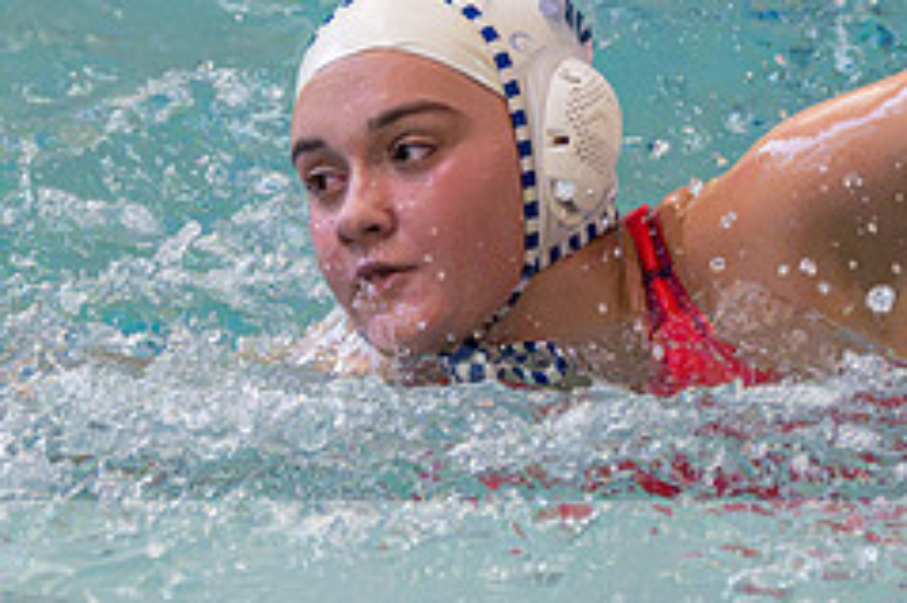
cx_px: 573
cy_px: -161
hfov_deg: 3.7
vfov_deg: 2.5
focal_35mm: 558
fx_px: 14048
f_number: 4
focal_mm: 140
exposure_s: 1/1000
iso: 20000
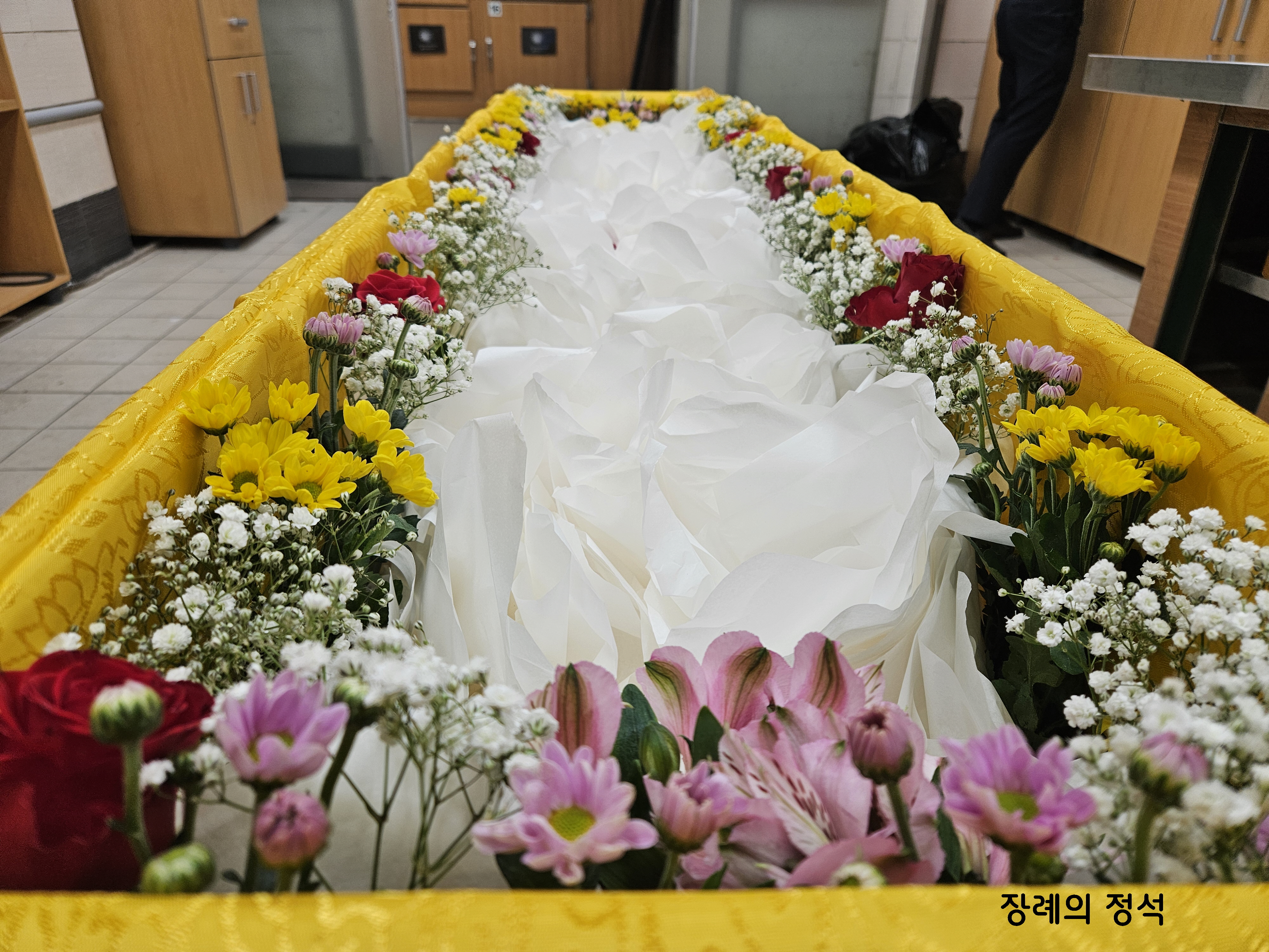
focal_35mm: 23
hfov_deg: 73.9
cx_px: 634
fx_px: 843
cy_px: 476
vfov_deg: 58.9
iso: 80
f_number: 1.8
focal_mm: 5.4
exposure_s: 1/120
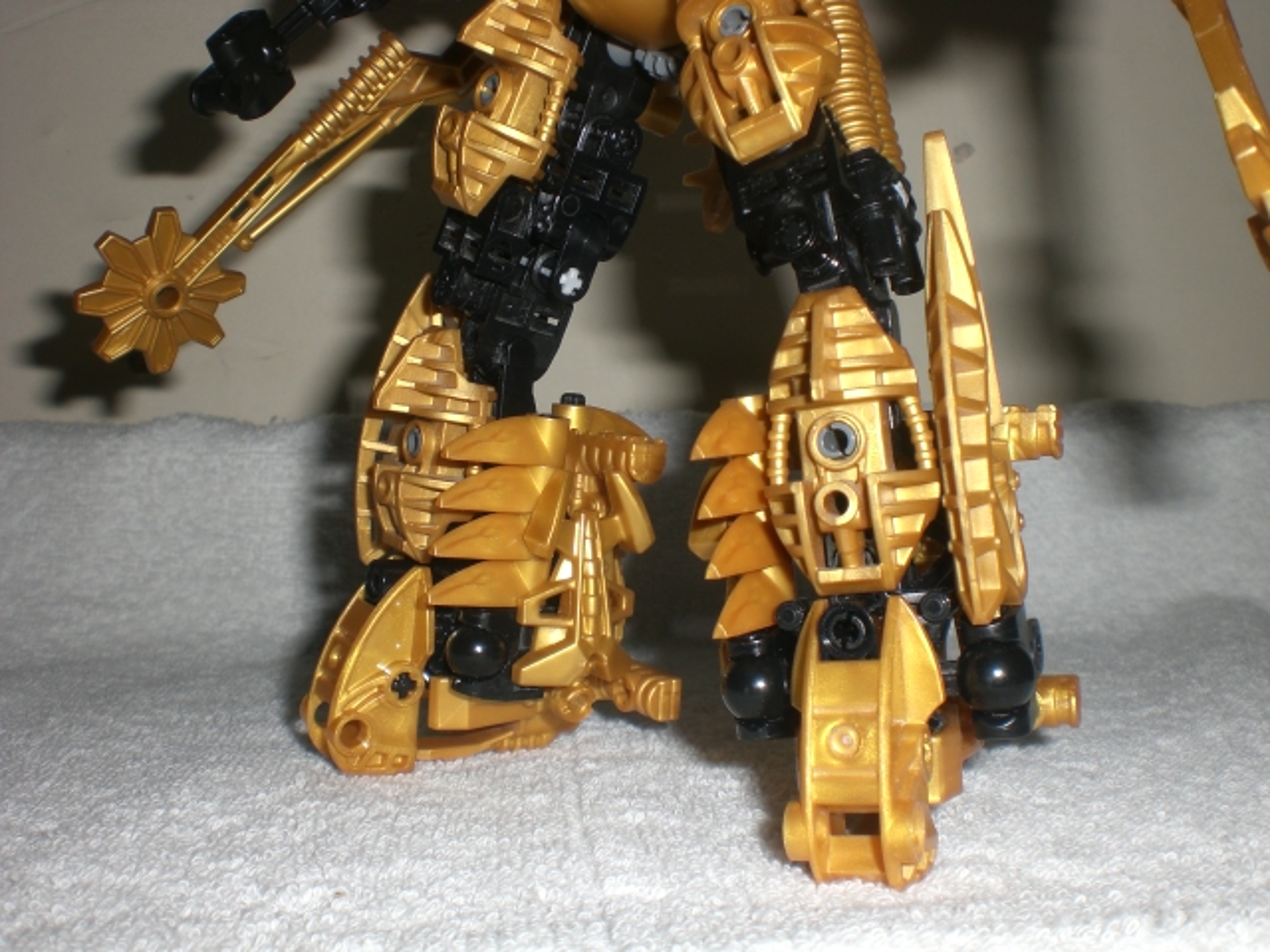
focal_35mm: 38
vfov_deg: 37.7
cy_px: 476
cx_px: 635
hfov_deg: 49.0
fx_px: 1394
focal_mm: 6.3
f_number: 4.4
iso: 50
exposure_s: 1/60
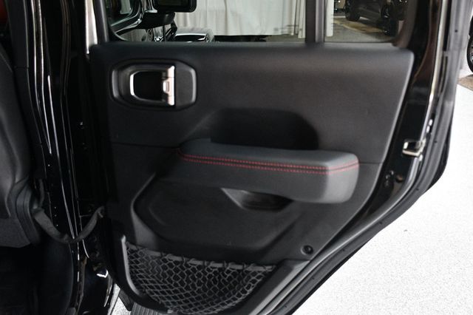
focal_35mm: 36
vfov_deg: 36.8
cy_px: 158
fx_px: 473
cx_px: 236
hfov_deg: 53.2
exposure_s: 1/60
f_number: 3.8
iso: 3200
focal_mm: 24
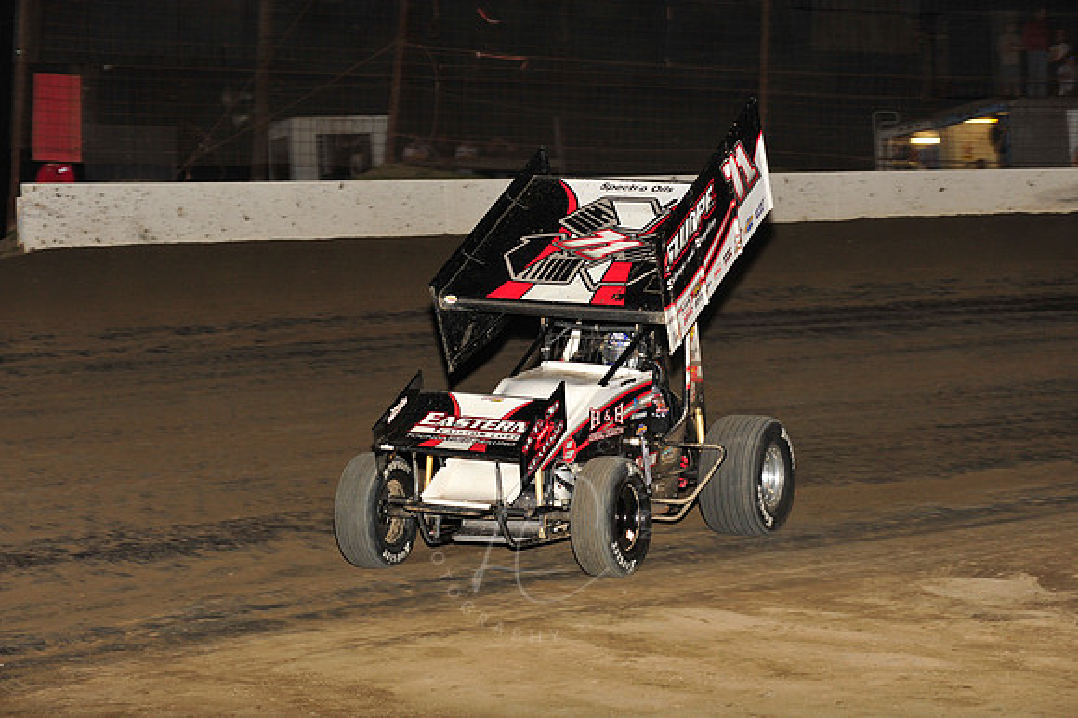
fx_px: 2993
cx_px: 539
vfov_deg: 13.7
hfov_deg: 20.4
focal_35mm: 100
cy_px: 359
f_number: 6.3
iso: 1000
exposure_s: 1/320
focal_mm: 100
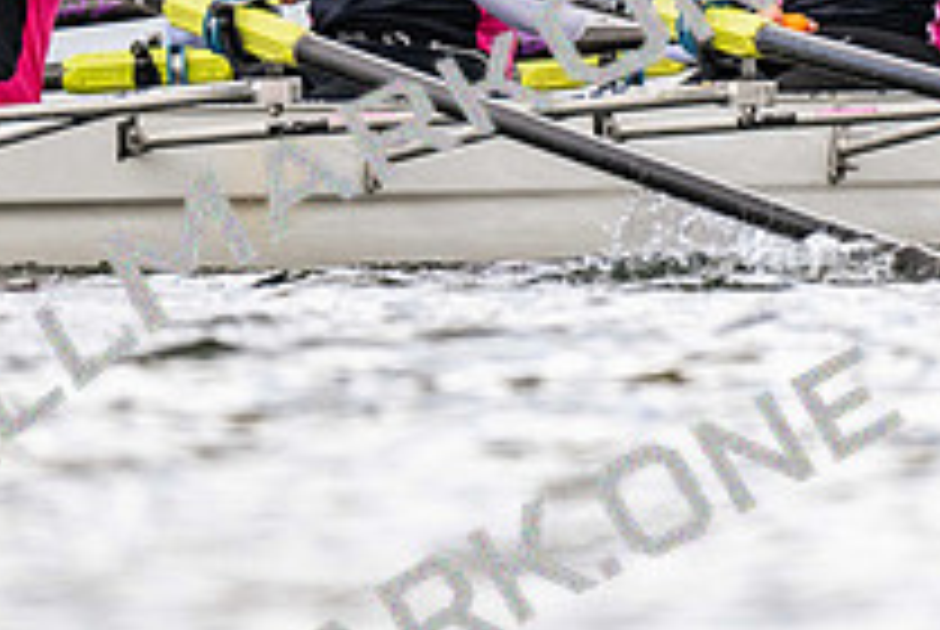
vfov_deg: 0.8
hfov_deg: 1.2
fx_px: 43483
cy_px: -137
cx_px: 729
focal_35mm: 1663
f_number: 4
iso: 800
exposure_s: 1/2500
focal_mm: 600
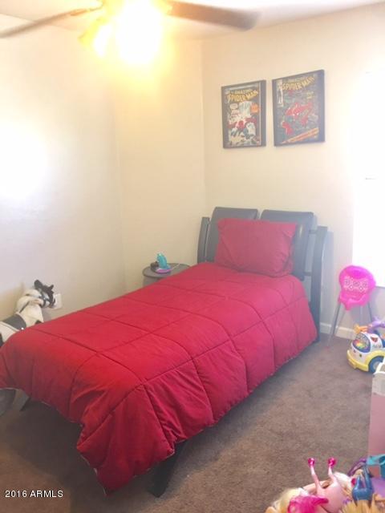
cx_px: 192
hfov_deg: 48.2
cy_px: 256
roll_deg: +2.3
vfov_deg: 61.7
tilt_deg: -13.0
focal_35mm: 29
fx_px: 430
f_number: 2.2
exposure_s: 1/10
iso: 100
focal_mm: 4.15
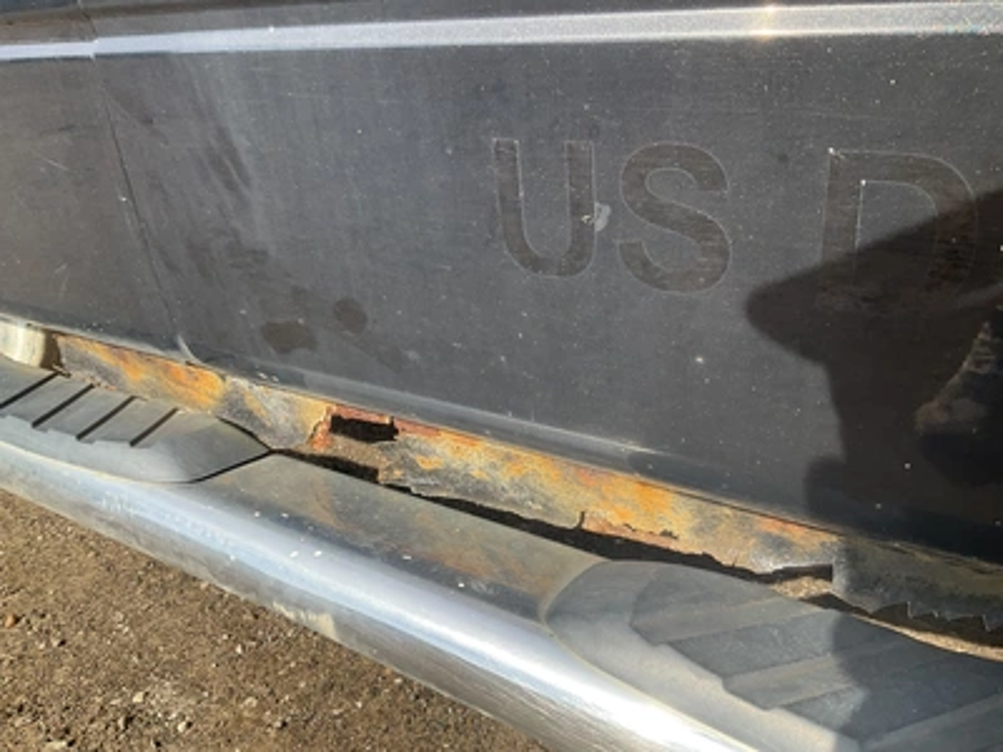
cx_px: 502
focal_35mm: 29
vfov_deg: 48.2
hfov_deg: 61.7
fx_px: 840
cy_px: 376
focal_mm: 3
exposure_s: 1/514
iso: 25
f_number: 1.8
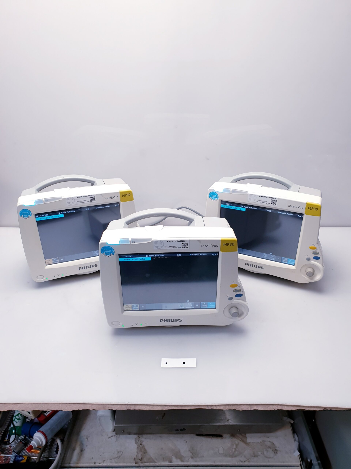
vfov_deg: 67.3
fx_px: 352
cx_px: 176
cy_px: 234
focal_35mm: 26
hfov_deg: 53.1
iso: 64
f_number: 2.4
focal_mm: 4.3
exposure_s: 1/50
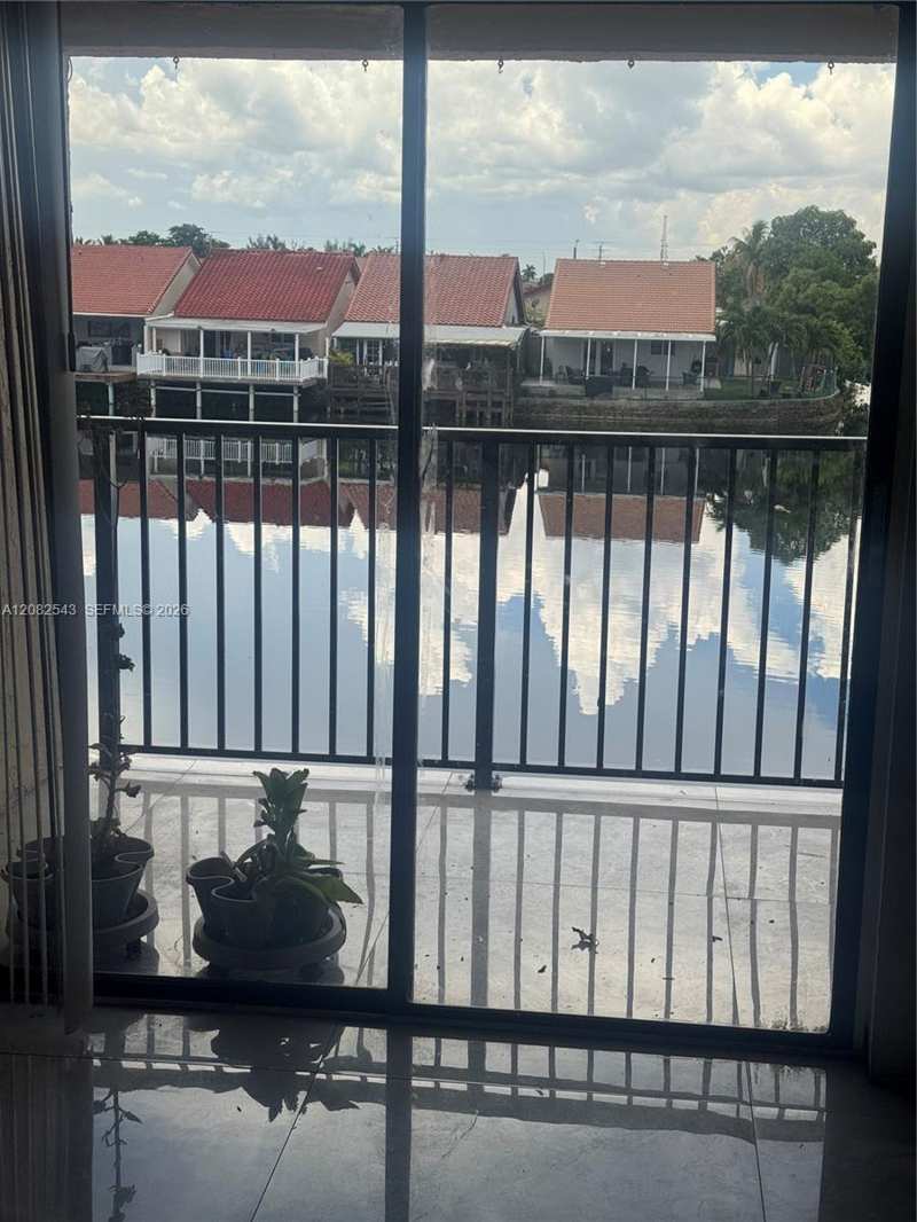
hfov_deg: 30.3
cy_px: 611
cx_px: 458
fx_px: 1695
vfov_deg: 39.6
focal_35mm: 48
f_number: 1.78
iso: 64
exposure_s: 1/1770
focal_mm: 6.76
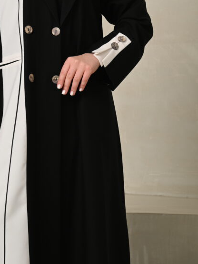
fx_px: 1625
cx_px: 60
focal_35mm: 213
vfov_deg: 9.3
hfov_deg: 7.0
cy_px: 22
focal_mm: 120
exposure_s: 1/125
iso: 200
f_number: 8
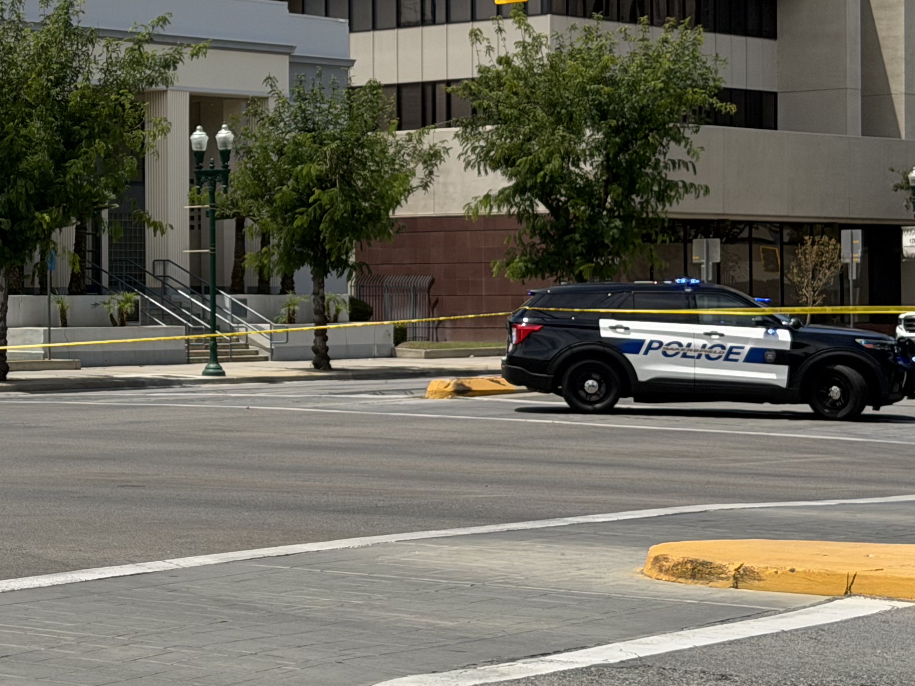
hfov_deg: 17.9
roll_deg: +0.8
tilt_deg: +1.7
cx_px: -72
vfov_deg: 13.9
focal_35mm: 106
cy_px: 233
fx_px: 2802
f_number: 1.78
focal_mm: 6.76
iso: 64
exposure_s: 1/5208
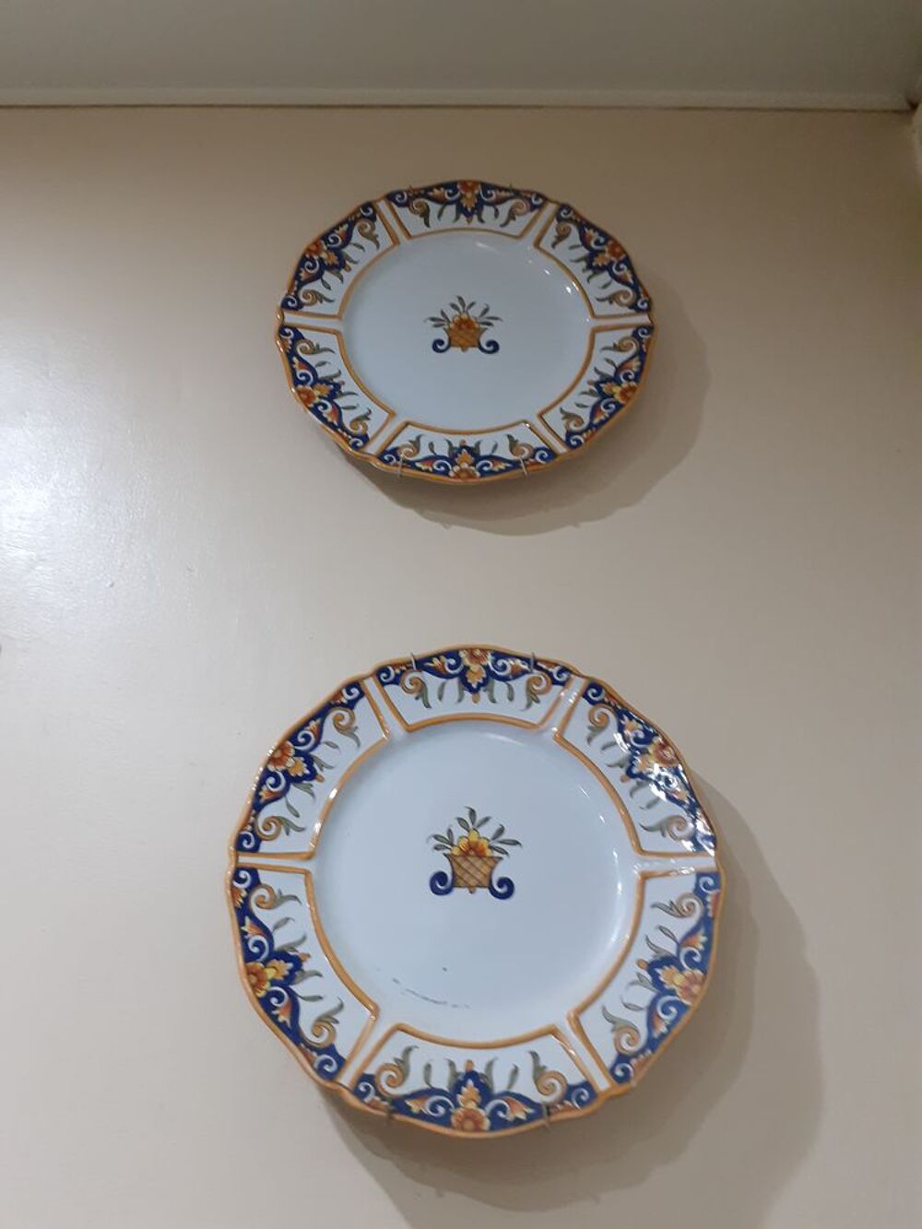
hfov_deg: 51.4
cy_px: 614
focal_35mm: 27
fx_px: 959
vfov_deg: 65.3
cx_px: 461
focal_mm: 3.6
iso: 250
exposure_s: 1/33
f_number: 1.9
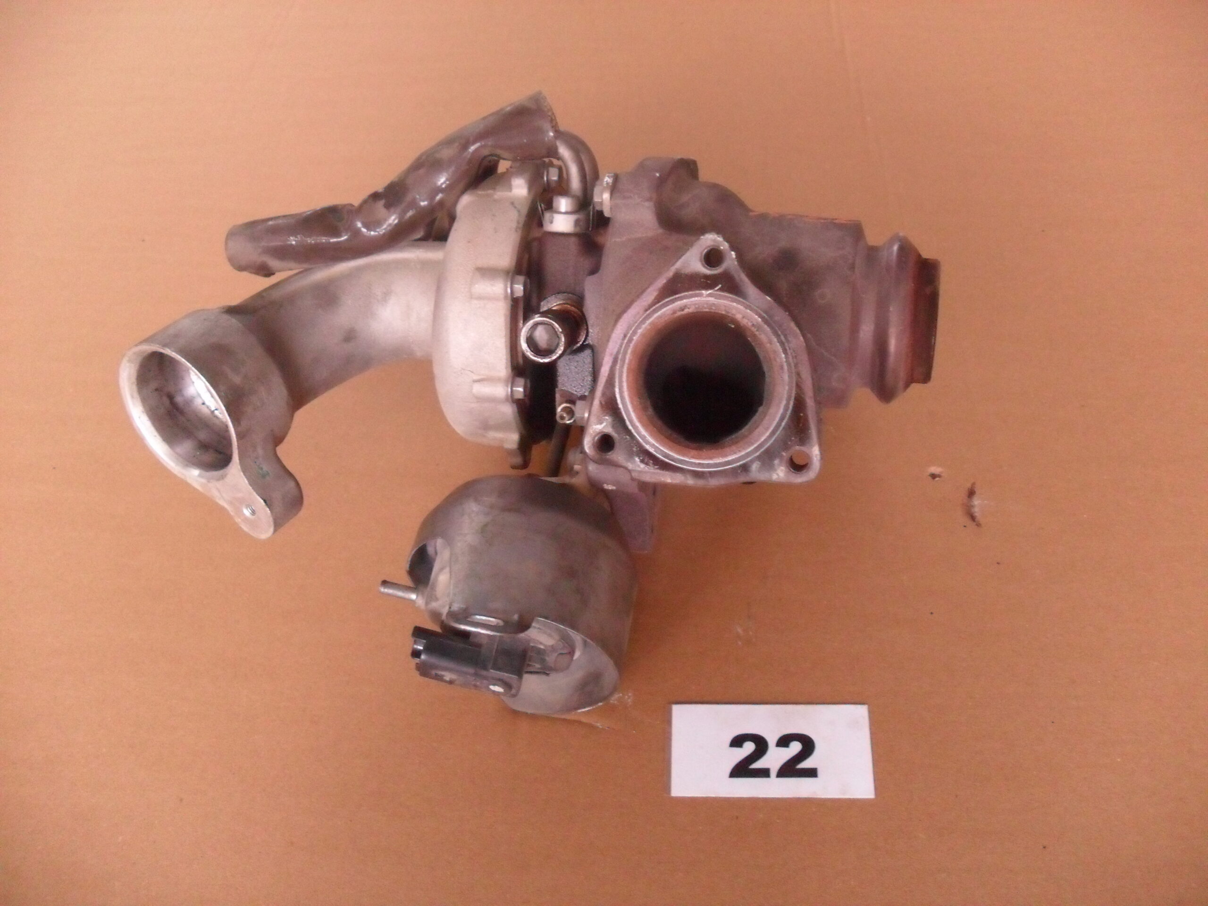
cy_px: 453
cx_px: 604
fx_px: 1221
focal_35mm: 35
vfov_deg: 40.7
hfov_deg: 52.6
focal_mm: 6.3
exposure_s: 1/30
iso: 400
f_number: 3
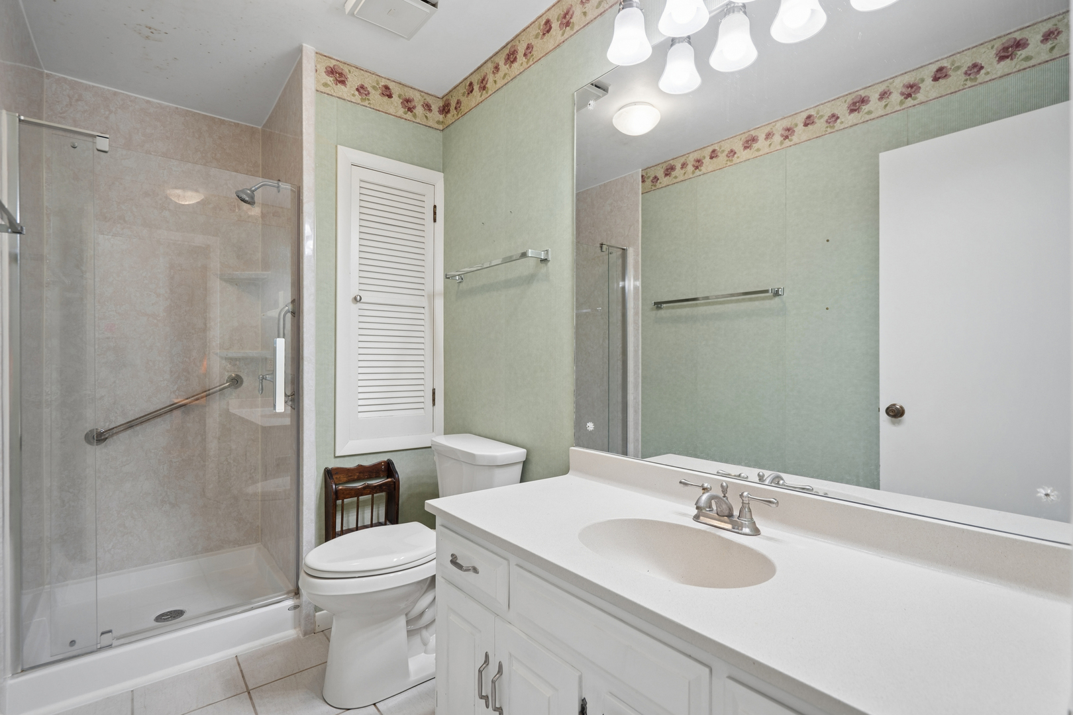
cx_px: 536
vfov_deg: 73.7
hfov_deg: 96.7
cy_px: 358
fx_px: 477
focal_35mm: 16
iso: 200
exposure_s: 1/40
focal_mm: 16
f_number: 4.5
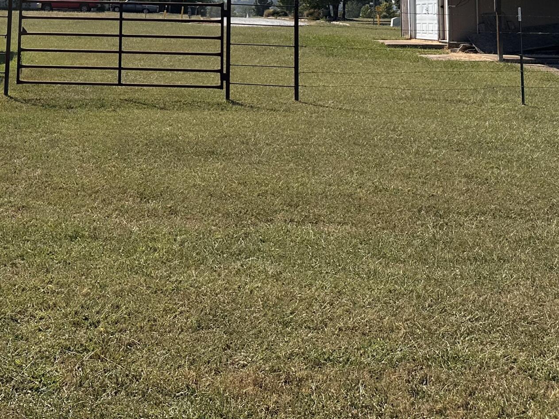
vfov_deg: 23.7
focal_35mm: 57
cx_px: 147
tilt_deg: +5.0
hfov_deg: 33.2
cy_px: -64
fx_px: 920
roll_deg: -0.2
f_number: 1.78
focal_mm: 6.86
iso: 80
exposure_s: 1/8929
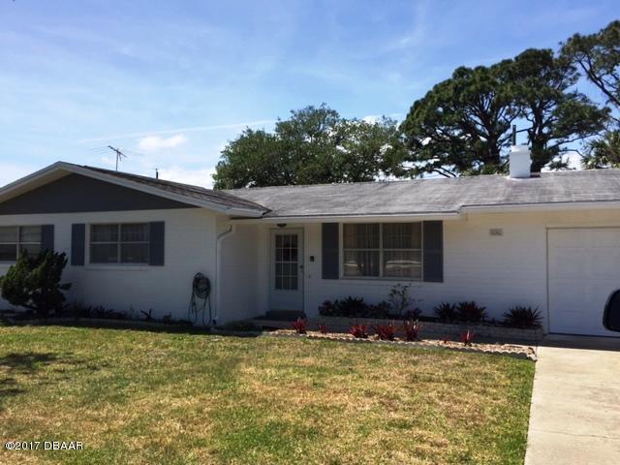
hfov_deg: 61.7
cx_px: 310
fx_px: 519
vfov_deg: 48.2
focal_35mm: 29
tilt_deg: +2.0
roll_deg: -1.2
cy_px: 232
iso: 32
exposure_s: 1/2639
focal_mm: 4.15
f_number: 2.2
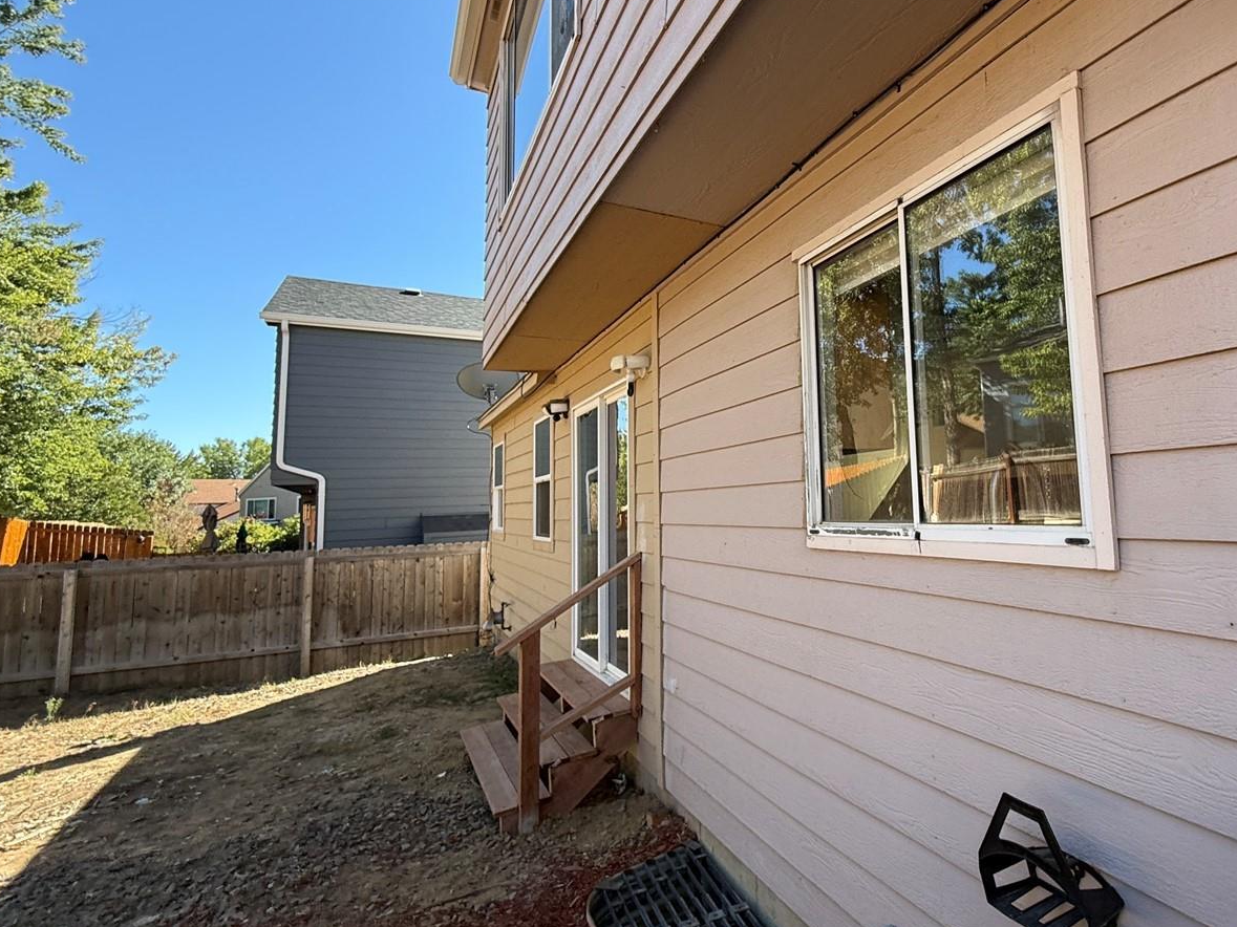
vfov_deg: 68.6
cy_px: 429
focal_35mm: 19
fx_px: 679
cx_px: 827
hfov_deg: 81.8
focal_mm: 2.22
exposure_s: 1/451
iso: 64
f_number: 2.2
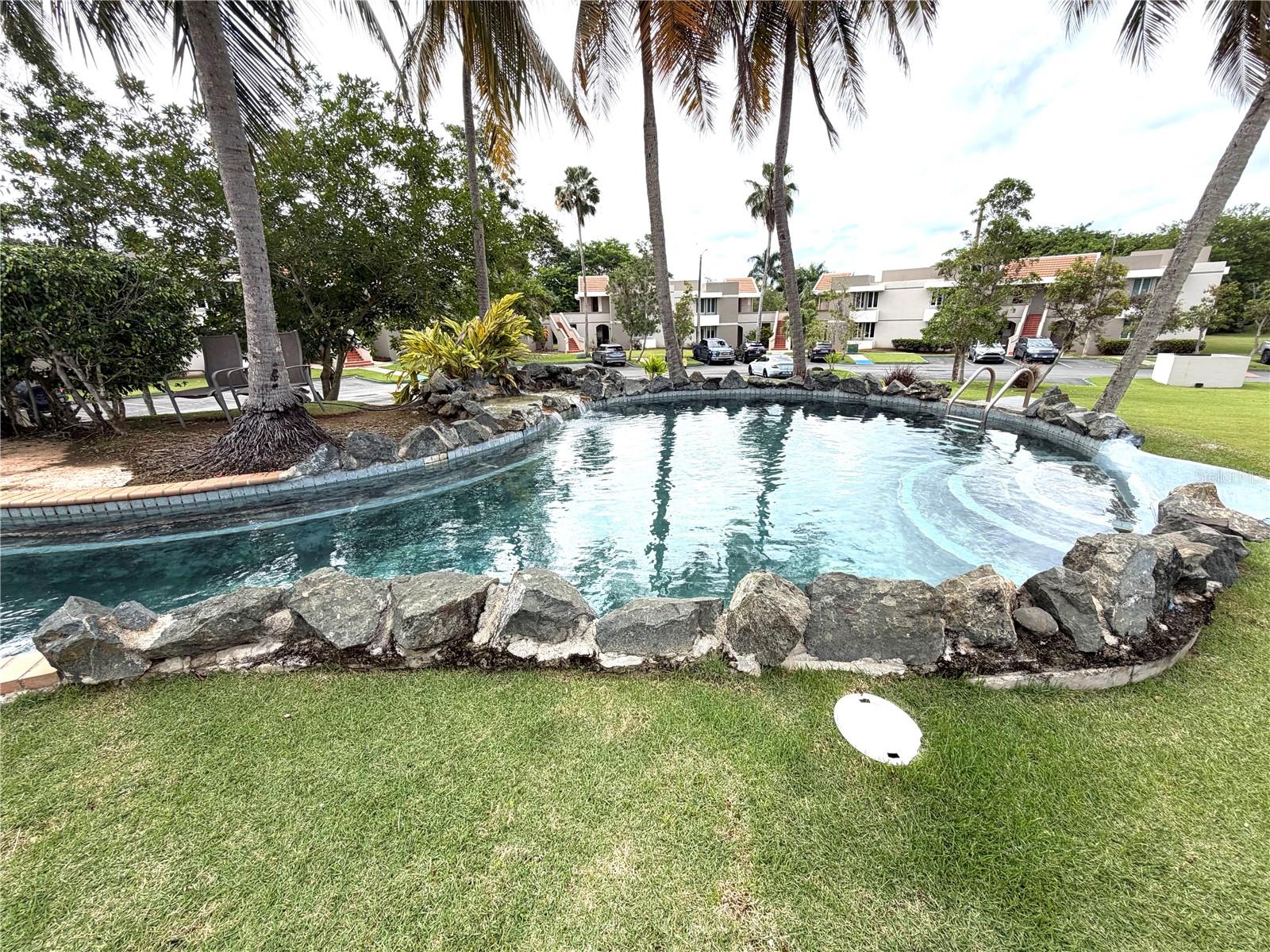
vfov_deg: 85.7
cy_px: 476
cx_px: 635
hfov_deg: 102.1
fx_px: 514
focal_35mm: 14
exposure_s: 1/770
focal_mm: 2.22
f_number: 2.2
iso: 25
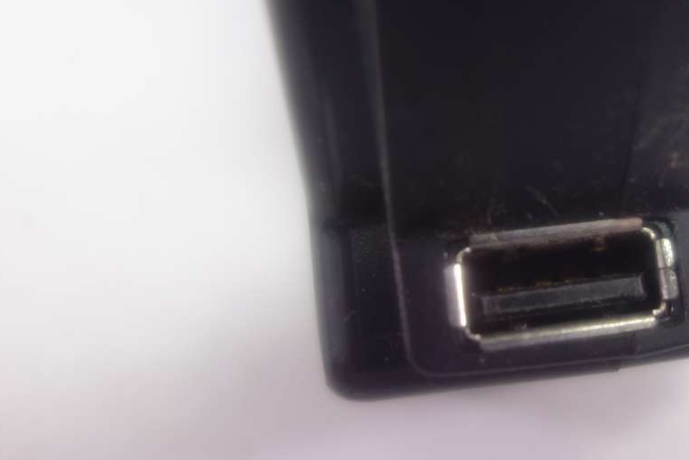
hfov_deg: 38.0
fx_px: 957
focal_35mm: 50
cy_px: 149
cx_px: 559
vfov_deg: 26.8
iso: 125
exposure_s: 1/80
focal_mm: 10.4
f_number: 1.8
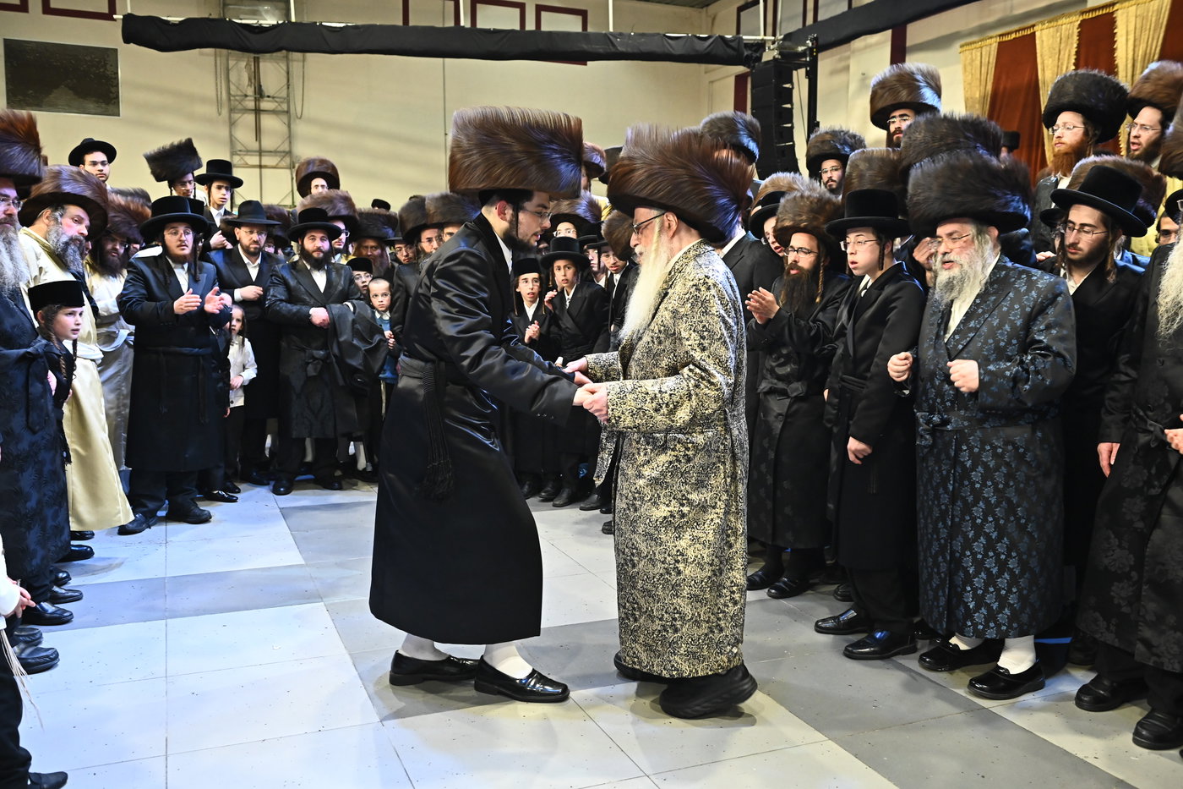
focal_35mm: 31
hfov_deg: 60.3
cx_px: 592
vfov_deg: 42.3
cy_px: 394
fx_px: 1019
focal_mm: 31
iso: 3200
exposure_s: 1/160
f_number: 5
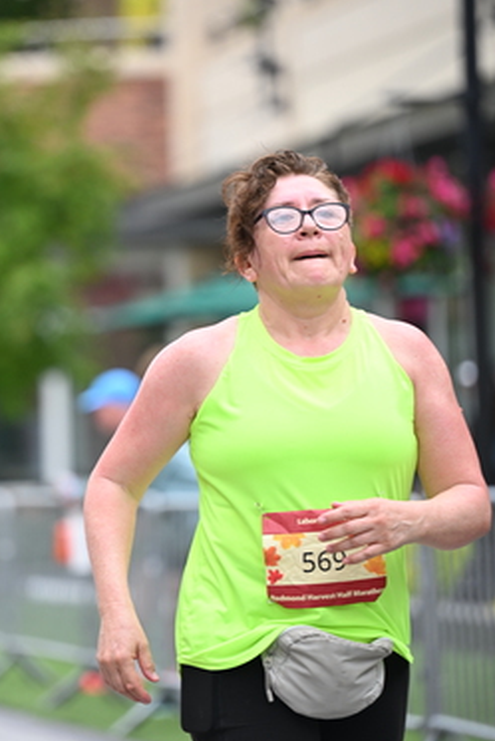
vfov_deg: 9.6
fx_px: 4409
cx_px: 138
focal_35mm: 214
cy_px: 352
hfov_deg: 6.4
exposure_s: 1/1600
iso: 640
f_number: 2.8
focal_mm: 145
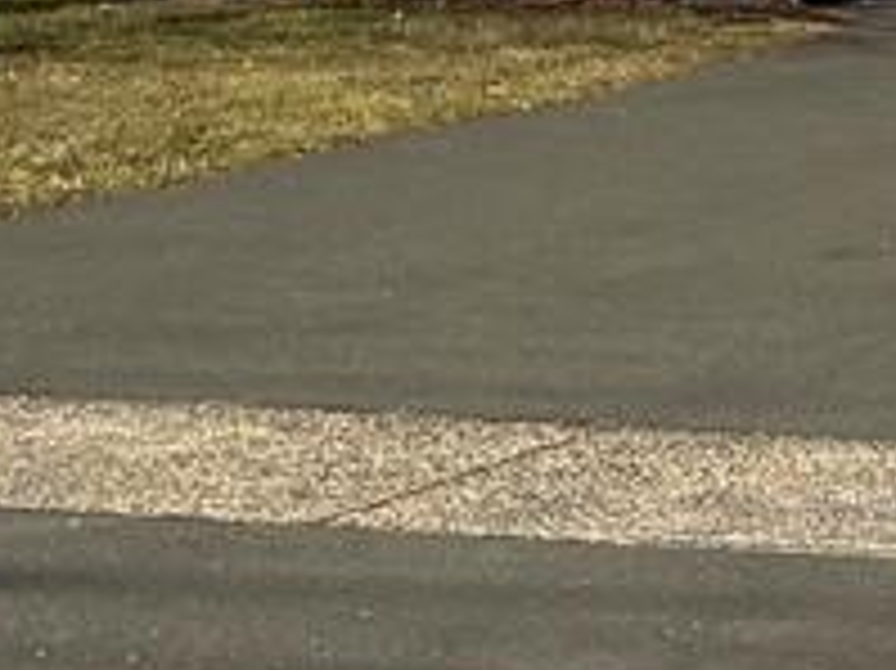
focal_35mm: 247
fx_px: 6389
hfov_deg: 7.9
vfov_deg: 5.9
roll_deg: -1.3
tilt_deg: +2.0
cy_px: -710
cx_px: 1094
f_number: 1.78
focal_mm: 6.86
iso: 100
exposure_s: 1/7634
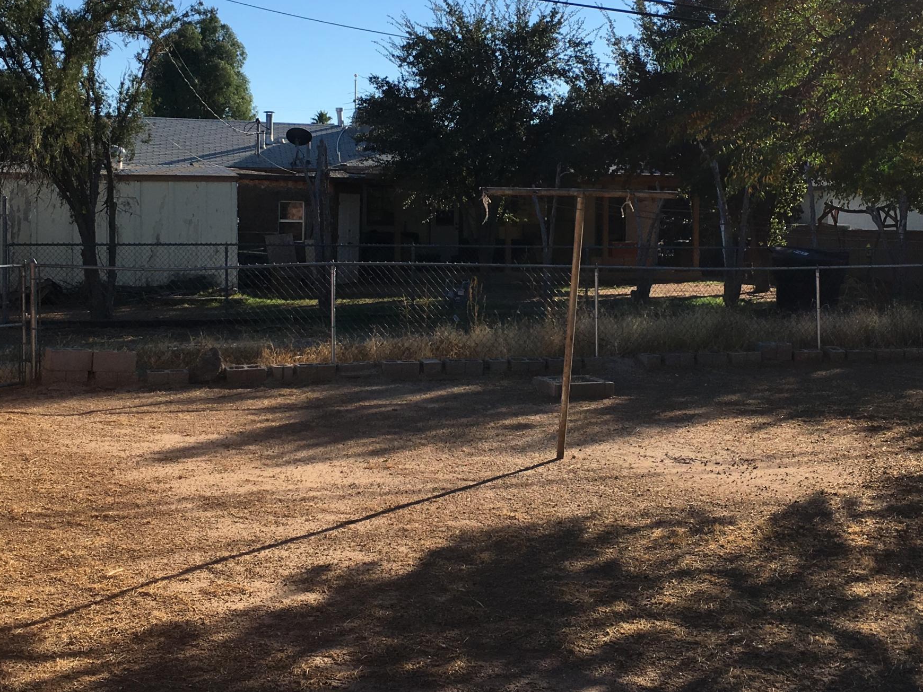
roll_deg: -1.0
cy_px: 236
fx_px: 1333
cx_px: 519
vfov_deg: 28.9
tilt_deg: +0.2
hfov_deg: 38.1
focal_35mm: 50
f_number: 2.2
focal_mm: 4.15
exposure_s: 1/1350
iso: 25
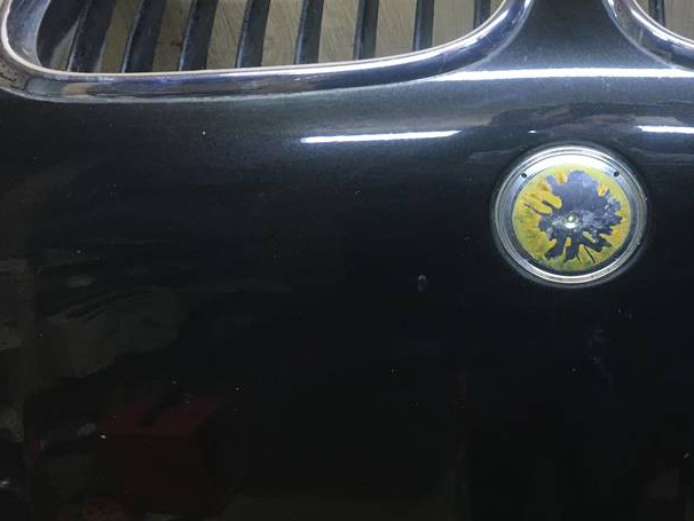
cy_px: 92
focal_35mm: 49
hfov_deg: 37.3
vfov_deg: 28.9
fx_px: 983
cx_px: 574
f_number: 2.2
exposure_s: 1/33
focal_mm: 4.15
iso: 50
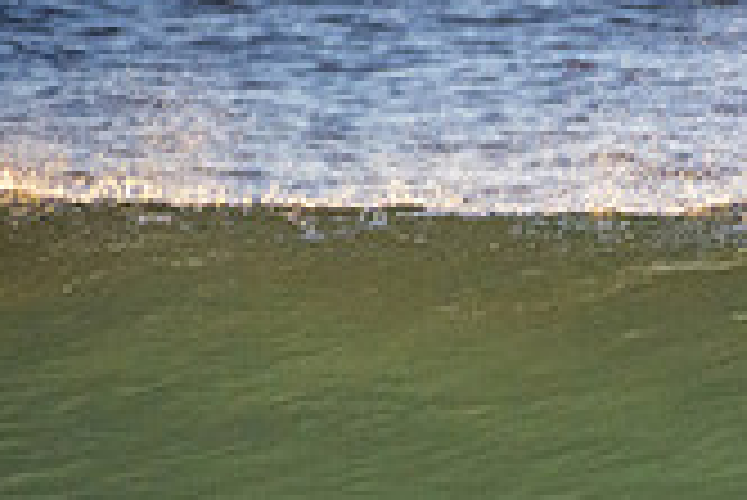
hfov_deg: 0.8
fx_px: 54287
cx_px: 1035
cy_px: 556
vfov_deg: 0.5
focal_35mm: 2614
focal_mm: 500
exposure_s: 1/2000
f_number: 5.6
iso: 1100
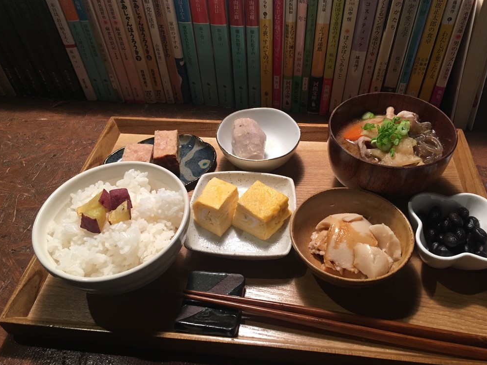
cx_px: 239
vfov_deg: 46.8
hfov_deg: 60.0
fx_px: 422
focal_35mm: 30
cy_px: 179
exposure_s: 1/15
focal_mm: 4.15
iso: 50
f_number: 2.2
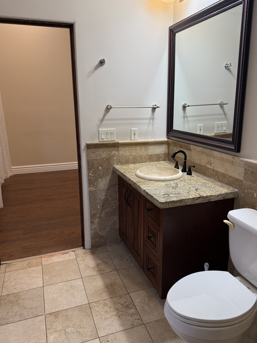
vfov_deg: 67.3
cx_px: 128
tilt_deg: -12.8
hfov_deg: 53.1
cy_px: 165
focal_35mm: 26
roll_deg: -0.9
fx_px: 257
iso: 160
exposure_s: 1/120
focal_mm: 6.76
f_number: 1.78
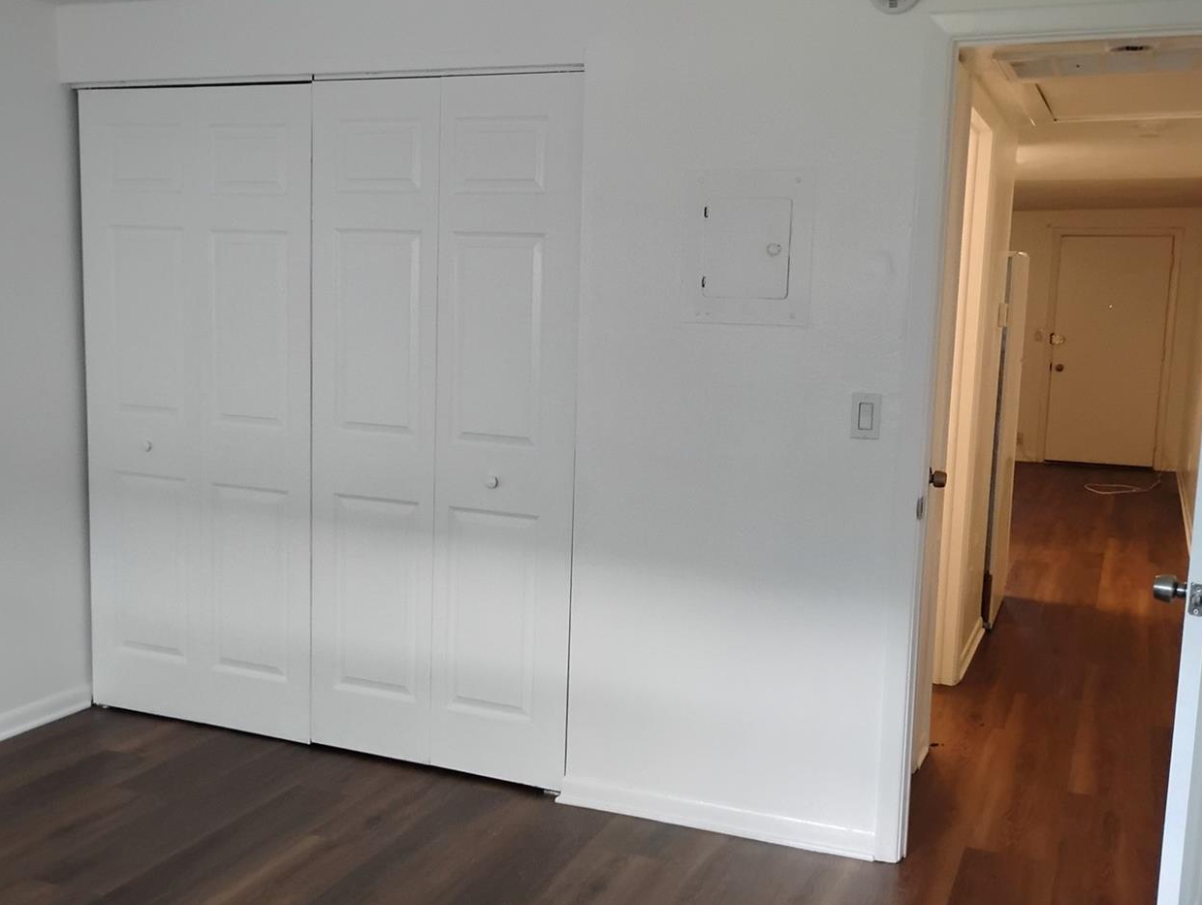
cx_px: 616
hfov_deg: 51.3
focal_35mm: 36
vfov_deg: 39.7
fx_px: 1252
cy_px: 482
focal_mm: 4.26
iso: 1078
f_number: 1.8
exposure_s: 1/60
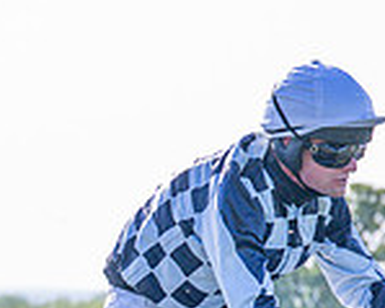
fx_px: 5079
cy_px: 562
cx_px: 298
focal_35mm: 446
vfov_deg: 3.4
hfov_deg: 4.3
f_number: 4
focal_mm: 70
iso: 320
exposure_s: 1/1600
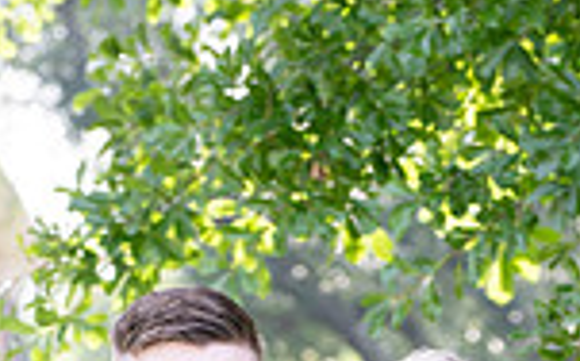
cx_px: 311
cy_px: 826
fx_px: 6726
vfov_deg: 3.0
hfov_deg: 4.9
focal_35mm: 426
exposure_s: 1/60
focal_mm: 140
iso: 250
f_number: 7.1
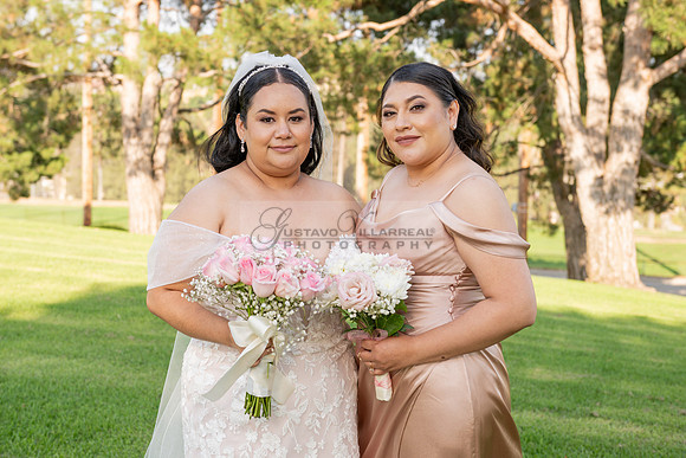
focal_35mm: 54
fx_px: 1021
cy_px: 211
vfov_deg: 25.3
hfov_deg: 37.1
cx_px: 303
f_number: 4
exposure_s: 1/160
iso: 80
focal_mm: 48
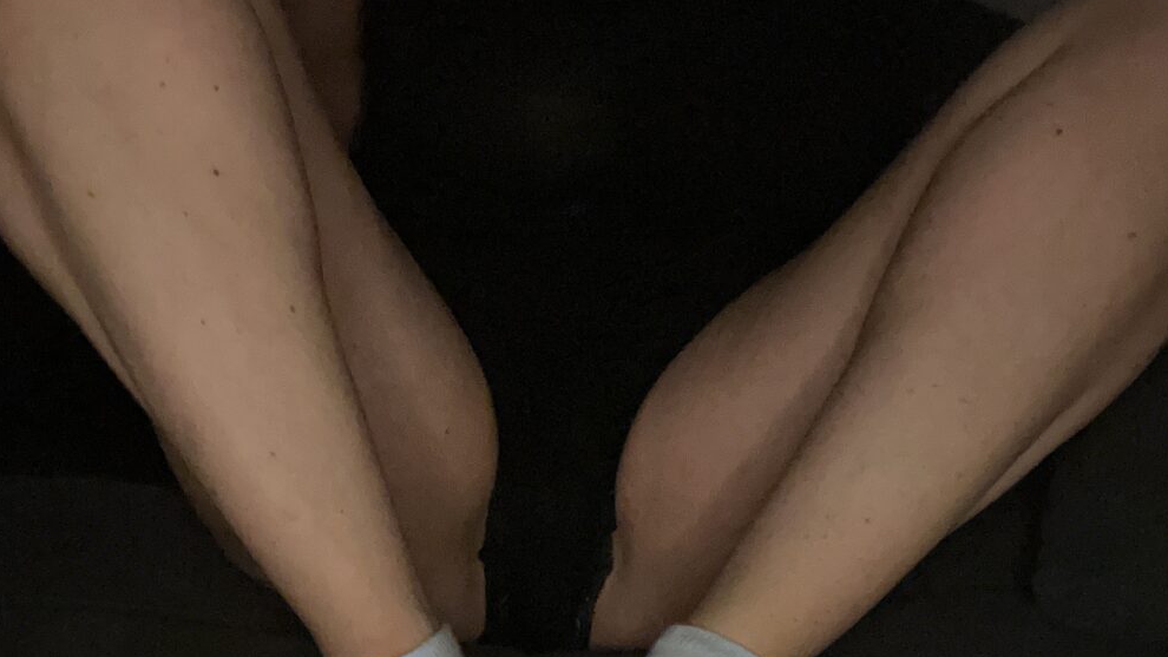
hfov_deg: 46.4
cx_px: 583
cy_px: 739
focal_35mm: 44
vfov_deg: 25.0
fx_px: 1363
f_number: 2.2
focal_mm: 2.71
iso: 800
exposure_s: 1/30
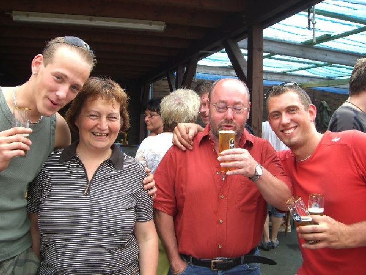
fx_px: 402
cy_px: 138
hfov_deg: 49.0
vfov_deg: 37.7
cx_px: 183
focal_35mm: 38
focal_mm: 6.2
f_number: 2.7
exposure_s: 1/160
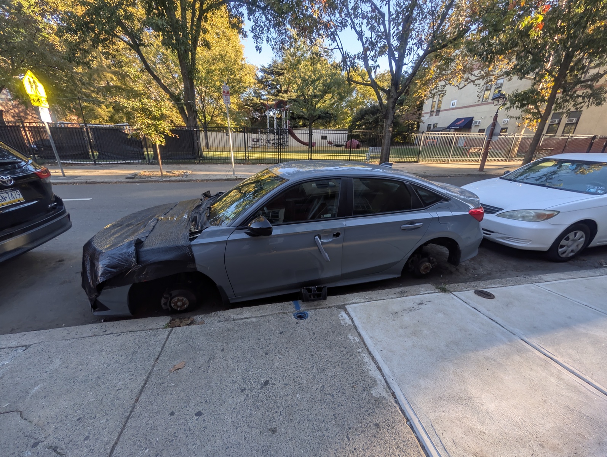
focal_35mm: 12
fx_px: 211
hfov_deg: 110.5
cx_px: 304
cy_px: 228
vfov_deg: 94.6
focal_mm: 2.02
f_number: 1.7
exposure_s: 1/331
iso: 42
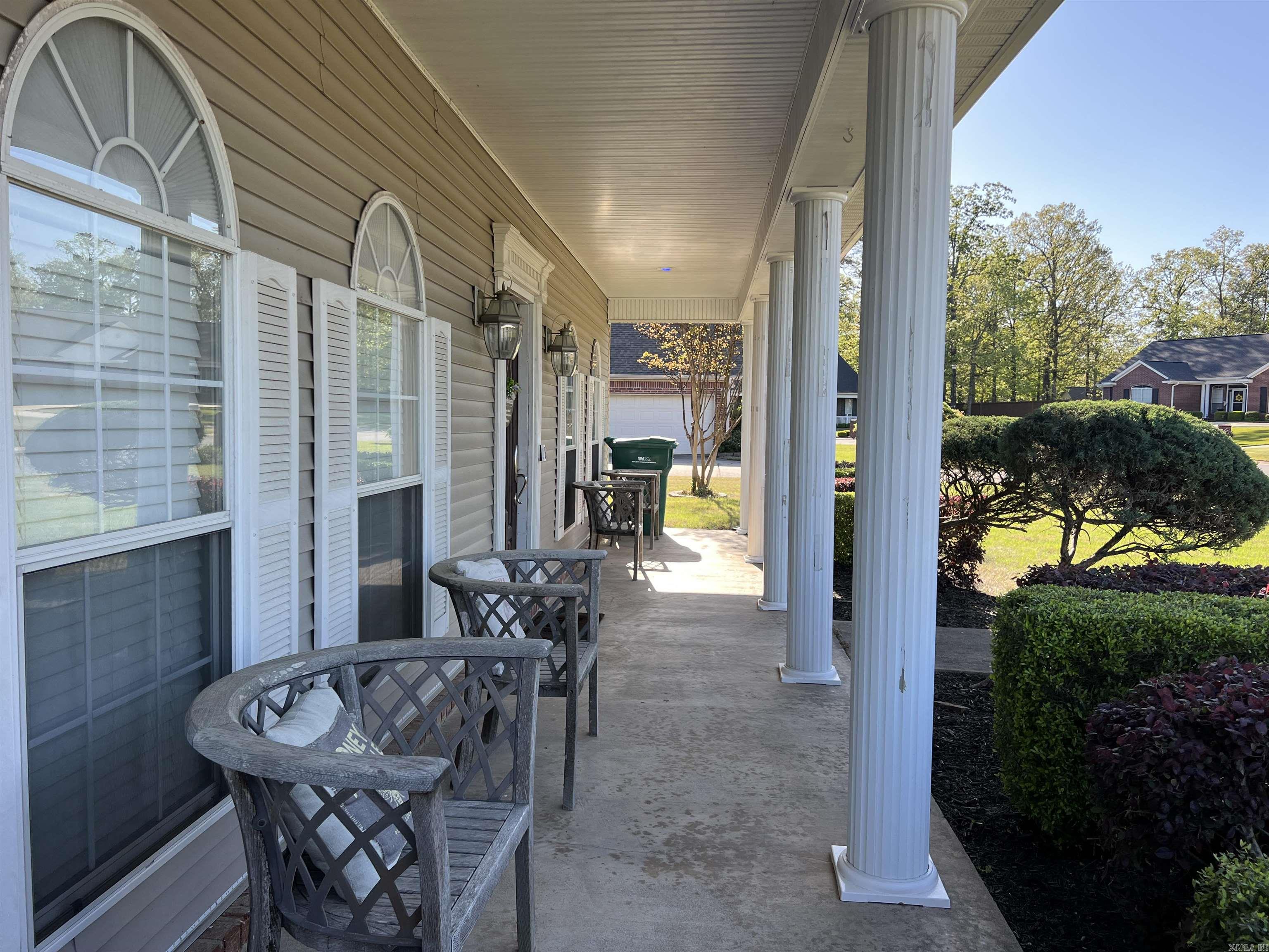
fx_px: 953
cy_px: 476
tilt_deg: -4.1
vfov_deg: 53.1
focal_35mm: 26
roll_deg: -0.5
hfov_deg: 67.3
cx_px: 634
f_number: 1.5
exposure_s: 1/808
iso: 50
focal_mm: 5.7
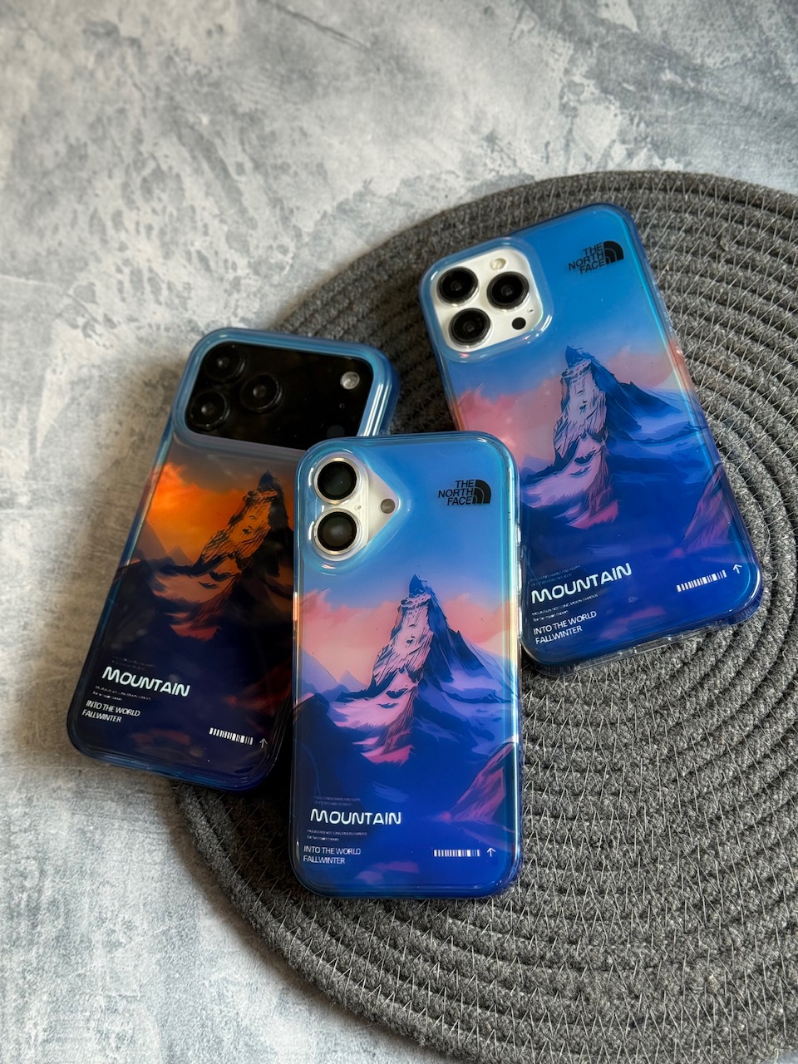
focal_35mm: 48
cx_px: 399
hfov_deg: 30.3
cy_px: 532
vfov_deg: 39.7
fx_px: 1475
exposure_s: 1/100
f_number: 1.78
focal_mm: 6.76
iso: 125
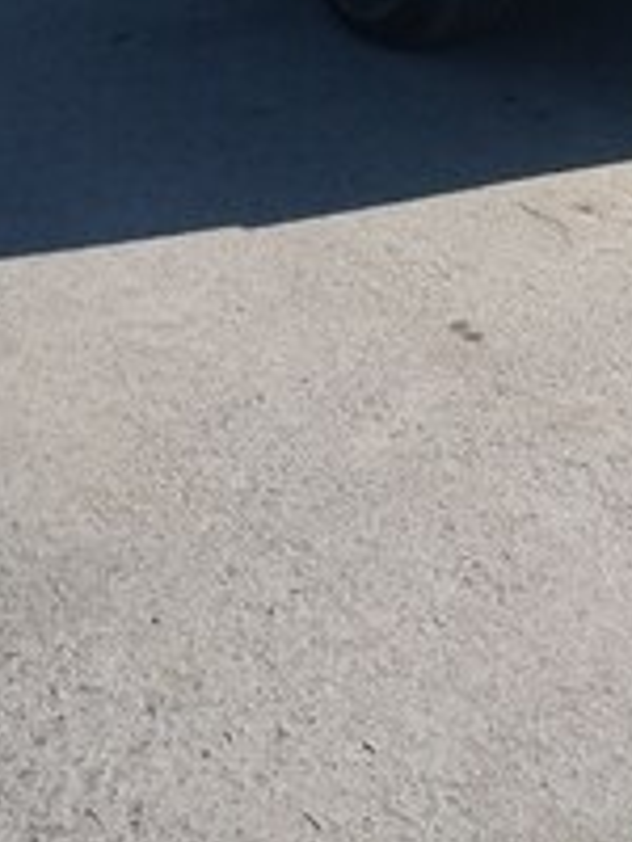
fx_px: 1631
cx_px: 598
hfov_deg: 21.3
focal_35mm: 67
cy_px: -173
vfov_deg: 25.9
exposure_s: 1/1182
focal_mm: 3.7
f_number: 1.9
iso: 40
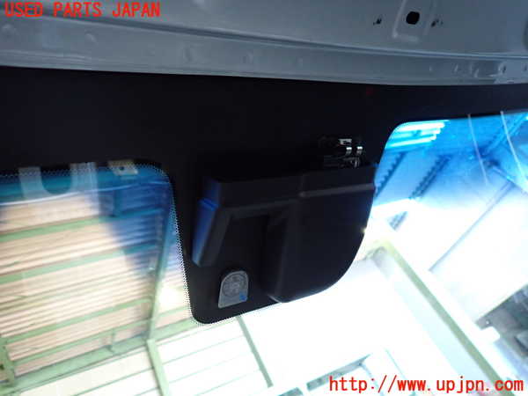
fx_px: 381
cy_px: 198
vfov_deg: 54.9
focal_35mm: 25
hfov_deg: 69.4
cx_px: 264
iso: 640
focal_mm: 4.5
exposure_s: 1/30
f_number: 2
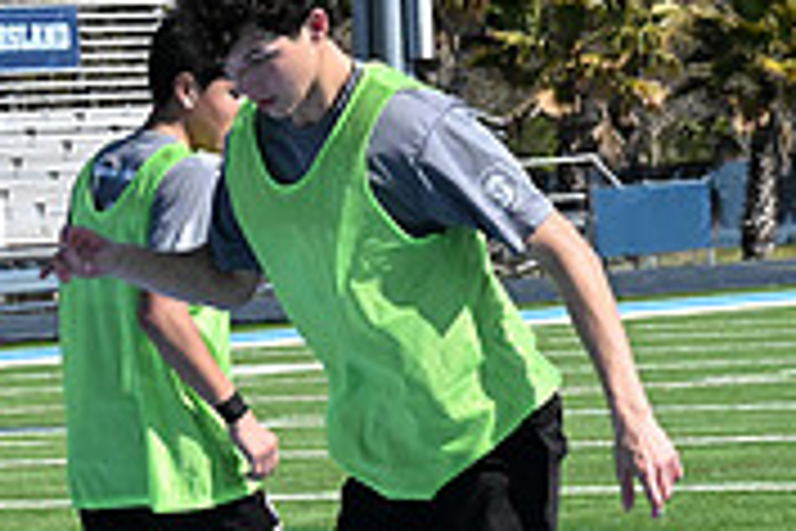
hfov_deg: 6.2
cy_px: 502
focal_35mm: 331
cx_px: -58
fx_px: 7318
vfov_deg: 4.1
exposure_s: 1/4000
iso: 6400
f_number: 16
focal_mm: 101
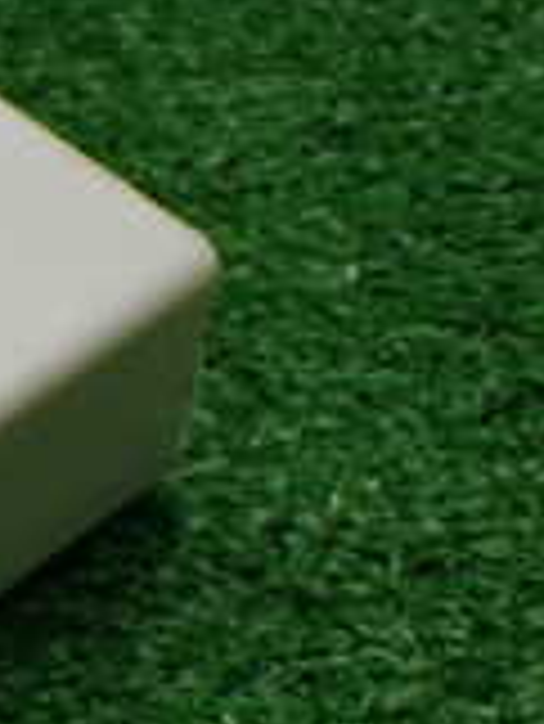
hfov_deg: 9.9
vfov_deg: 14.7
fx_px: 2804
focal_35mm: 134
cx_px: -688
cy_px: 522
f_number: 2.5
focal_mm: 6.37
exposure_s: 1/160
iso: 250
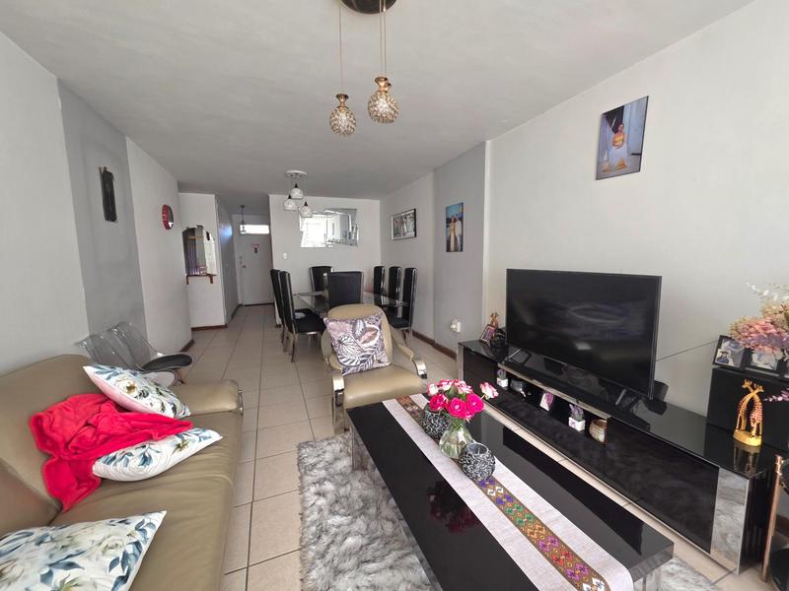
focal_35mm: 13
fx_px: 296
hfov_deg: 106.2
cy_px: 296
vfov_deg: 89.9
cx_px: 394
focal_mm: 2.2
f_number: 1.9
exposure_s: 1/101
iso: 160
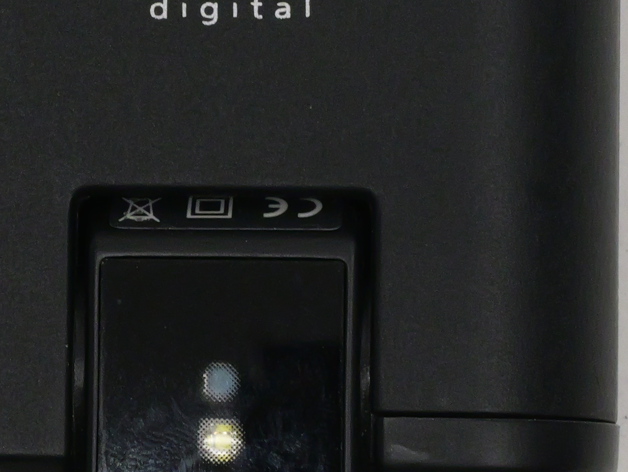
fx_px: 4319
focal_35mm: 238
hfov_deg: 8.3
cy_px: 98
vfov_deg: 6.2
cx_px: 162
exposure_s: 1/100
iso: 1600
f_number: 8
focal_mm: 30
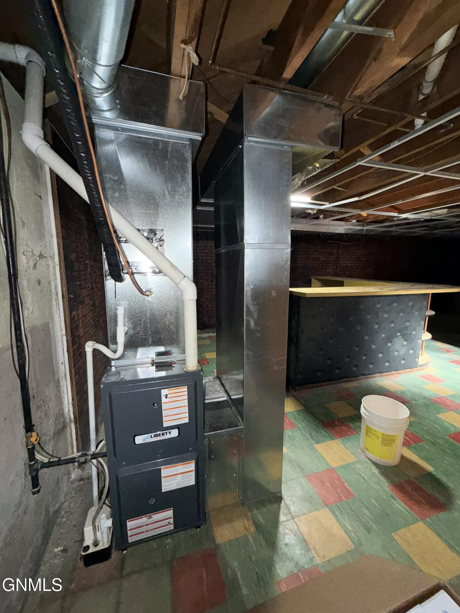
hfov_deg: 85.7
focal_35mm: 14
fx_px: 248
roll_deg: +0.3
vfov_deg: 102.1
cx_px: 230
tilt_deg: -9.5
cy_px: 306
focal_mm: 2.22
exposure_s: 1/40
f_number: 2.2
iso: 200
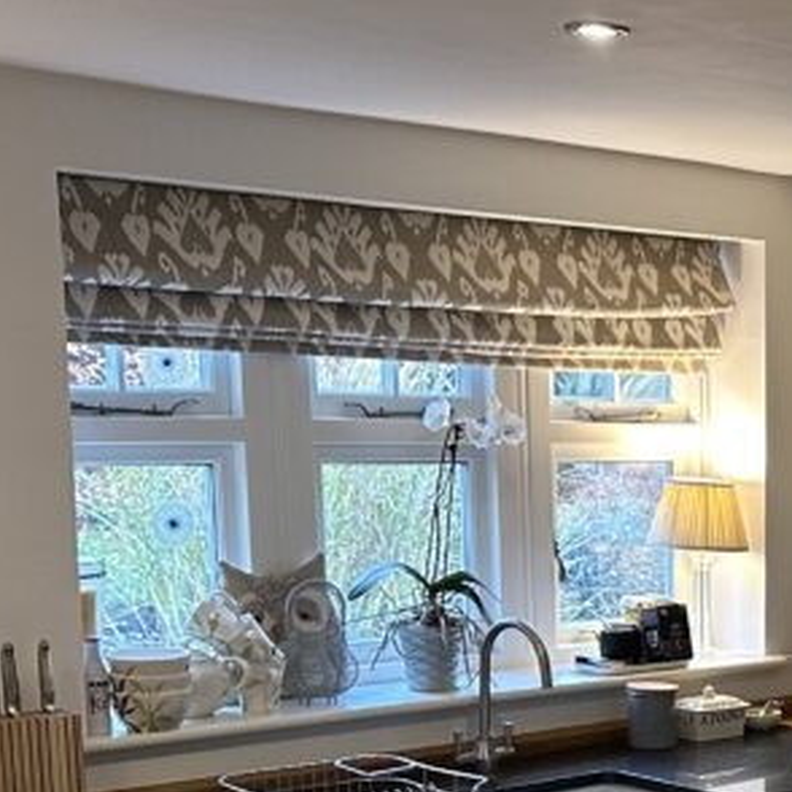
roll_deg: -1.4
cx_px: 1002
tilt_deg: -11.7
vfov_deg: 22.5
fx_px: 1916
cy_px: 773
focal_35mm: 74
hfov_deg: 21.4
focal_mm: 6.86
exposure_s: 1/50
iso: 400
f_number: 1.78
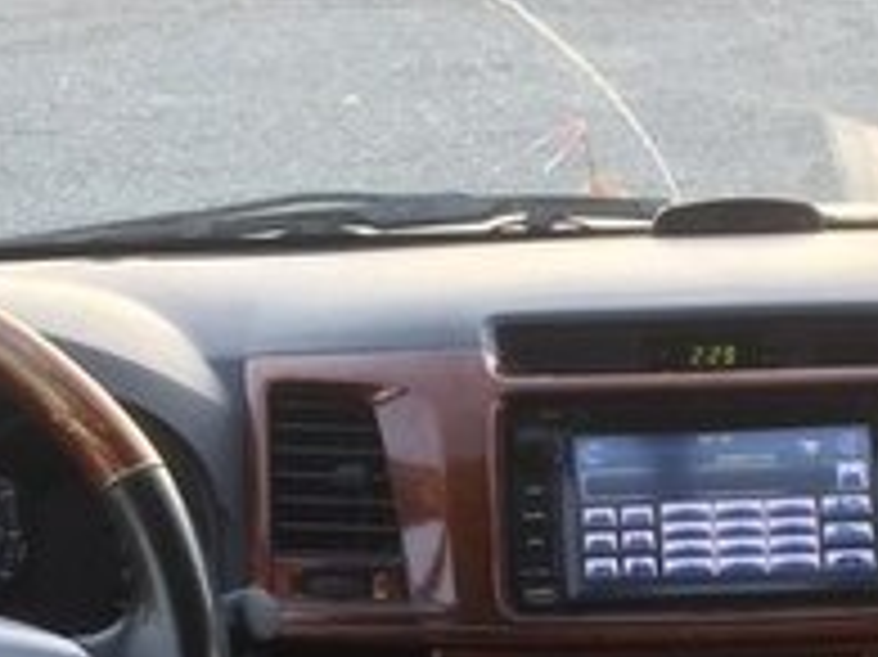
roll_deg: +0.6
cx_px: 635
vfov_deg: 14.6
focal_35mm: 98
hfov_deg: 19.9
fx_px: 2484
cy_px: 776
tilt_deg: -18.9
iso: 32
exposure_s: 1/33
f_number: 2.2
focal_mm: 4.15
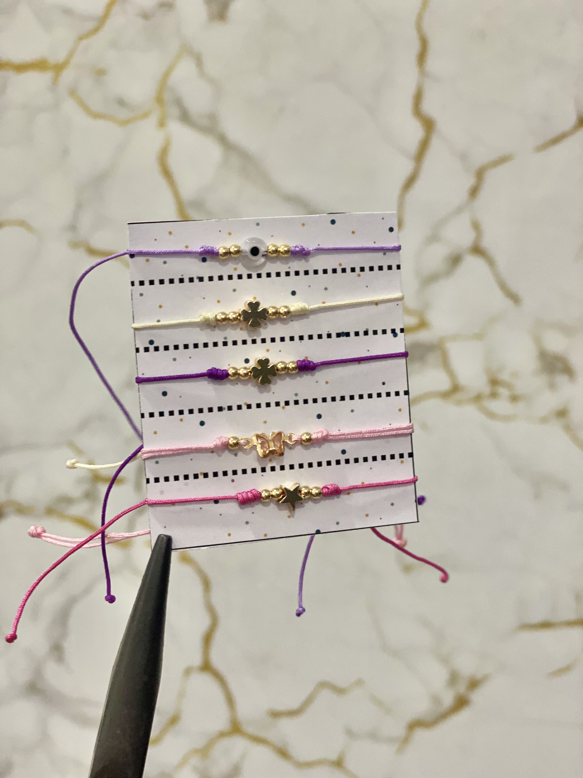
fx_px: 1168
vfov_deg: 36.8
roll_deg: -3.3
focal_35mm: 52
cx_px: 292
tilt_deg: -11.8
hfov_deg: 28.0
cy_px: 389
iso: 125
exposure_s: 1/60
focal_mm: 6
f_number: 2
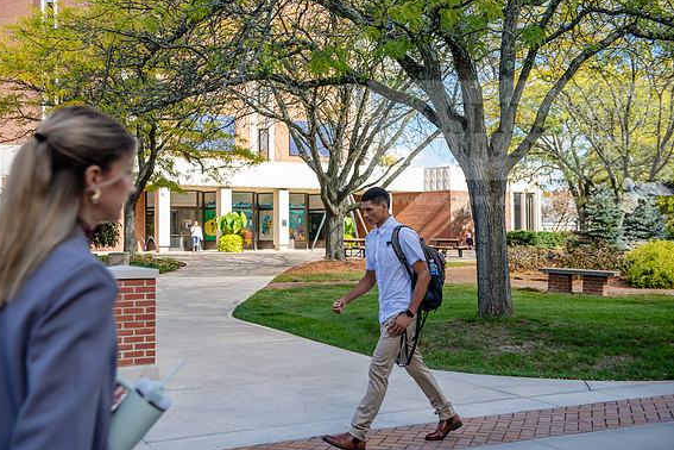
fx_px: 805
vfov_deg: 31.2
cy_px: 224
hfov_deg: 45.4
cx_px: 333
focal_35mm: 43
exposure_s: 1/400
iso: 200
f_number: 4
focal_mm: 42
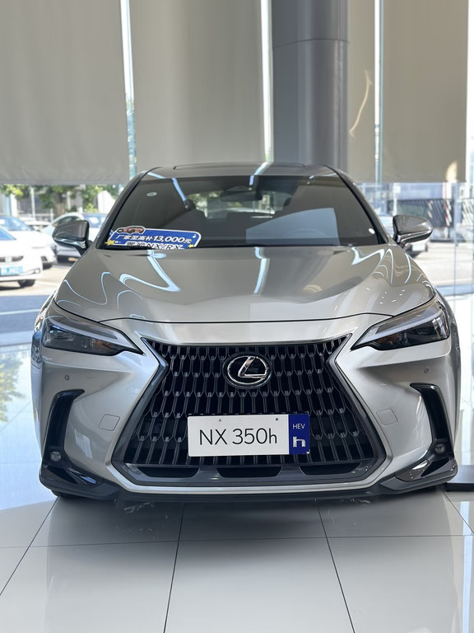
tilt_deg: -6.7
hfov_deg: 30.3
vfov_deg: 39.7
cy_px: 316
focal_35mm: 48
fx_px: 876
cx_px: 237
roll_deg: +0.7
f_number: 1.78
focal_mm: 6.86
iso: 80
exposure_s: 1/216
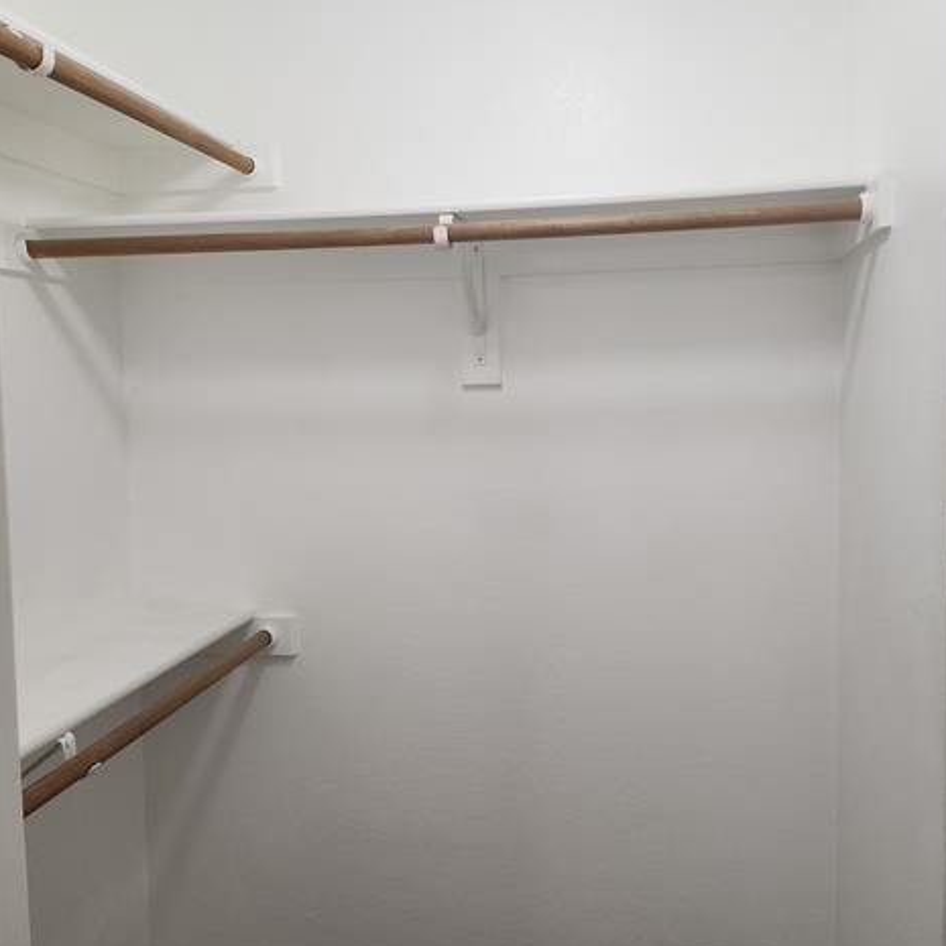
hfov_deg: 57.2
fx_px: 866
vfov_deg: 57.3
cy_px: 468
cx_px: 517
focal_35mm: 28
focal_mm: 5.4
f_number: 1.8
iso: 64
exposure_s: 1/60
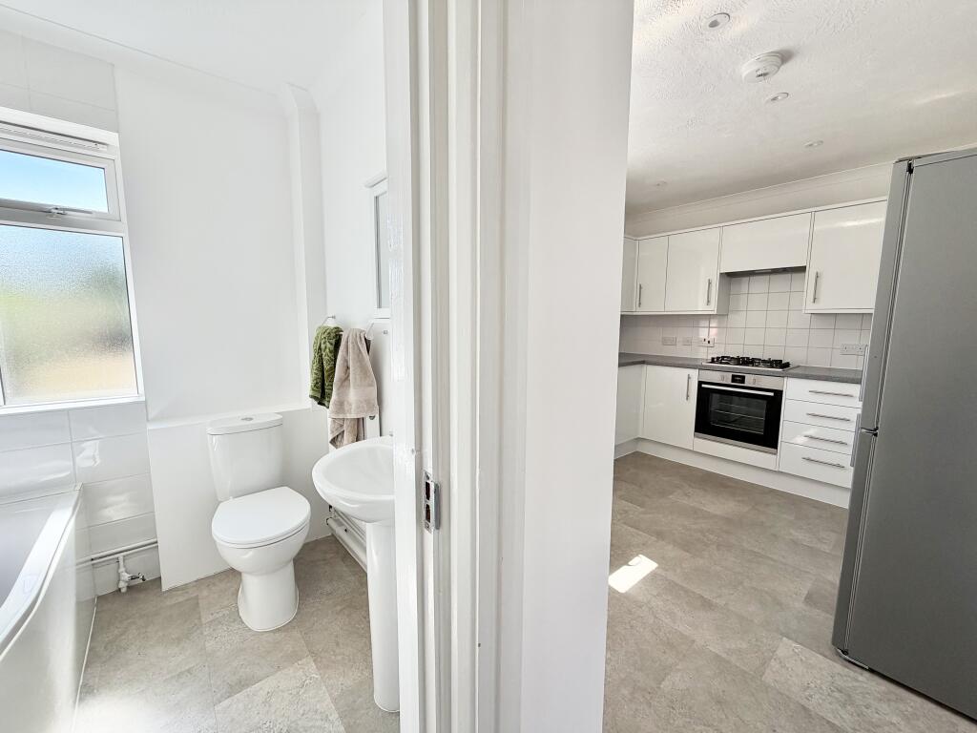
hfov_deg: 102.1
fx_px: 395
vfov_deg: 85.7
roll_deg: -0.2
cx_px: 488
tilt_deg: -7.0
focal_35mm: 14
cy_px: 366
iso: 40
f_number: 2.2
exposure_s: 1/183
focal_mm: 2.22
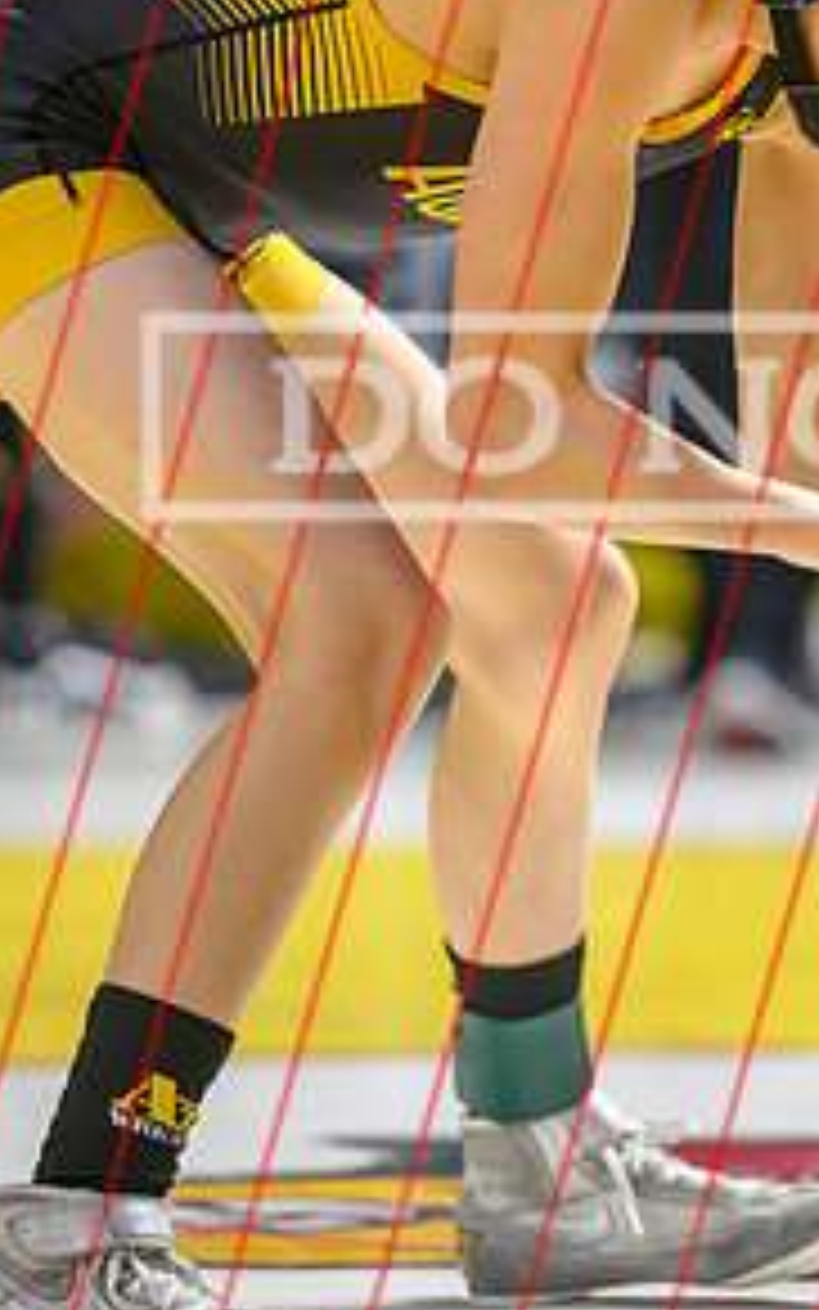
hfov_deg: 3.1
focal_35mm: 418
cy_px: 311
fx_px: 14921
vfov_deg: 5.0
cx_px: 924
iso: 3600
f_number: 2.8
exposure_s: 1/800
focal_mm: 170
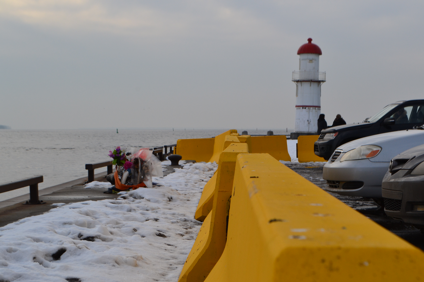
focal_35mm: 82
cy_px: 141
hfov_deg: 24.6
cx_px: 212
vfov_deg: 16.6
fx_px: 972
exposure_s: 1/400
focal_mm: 55
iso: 400
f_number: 11
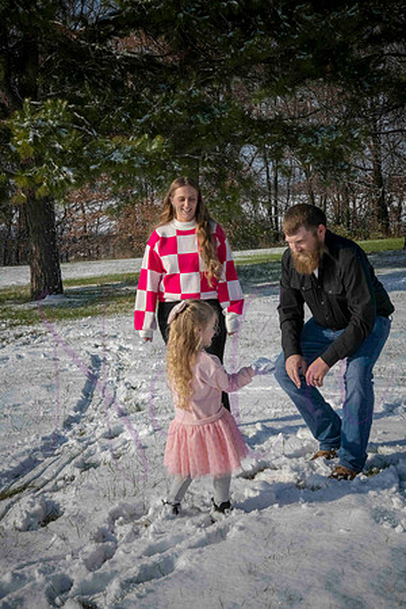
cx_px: 203
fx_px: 1099
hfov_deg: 20.9
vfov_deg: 31.0
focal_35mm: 65
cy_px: 304
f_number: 29
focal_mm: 65
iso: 800
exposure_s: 1/800
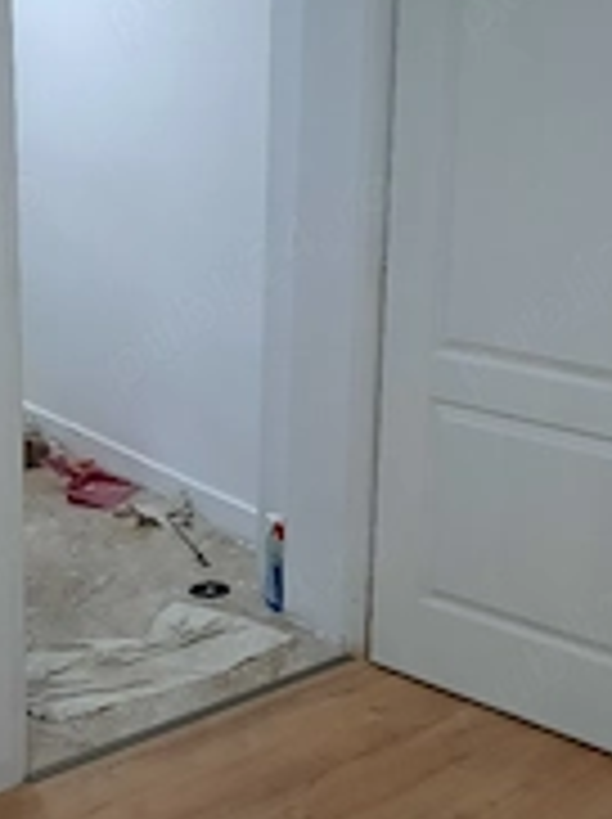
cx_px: 338
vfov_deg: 34.9
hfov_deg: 26.5
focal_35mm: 55
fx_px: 1300
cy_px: 333
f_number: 2
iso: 320
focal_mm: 4.6
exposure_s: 1/60.2
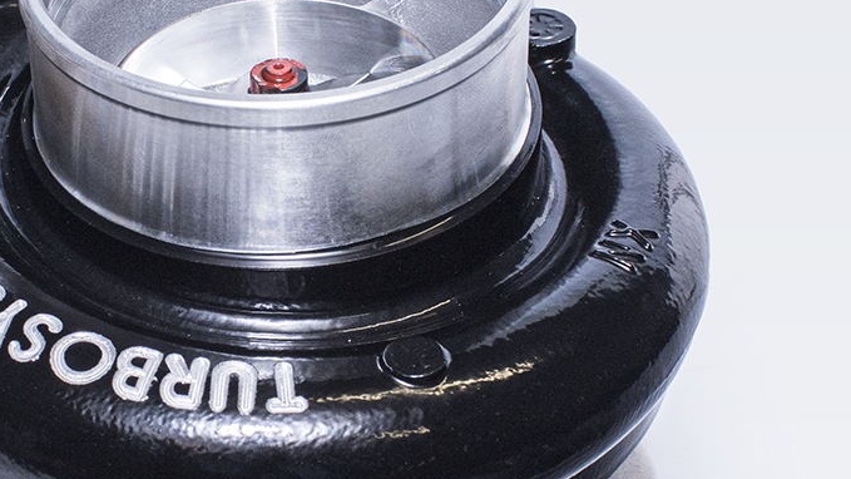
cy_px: 276
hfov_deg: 19.2
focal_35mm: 111
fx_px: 2505
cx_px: 283
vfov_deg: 10.9
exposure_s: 1/60
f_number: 11
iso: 200
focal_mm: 24
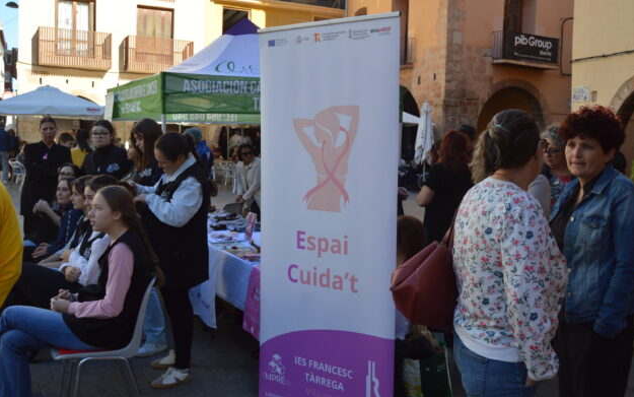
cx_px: 320
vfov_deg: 35.8
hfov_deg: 54.6
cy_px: 189
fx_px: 614
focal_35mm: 36
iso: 100
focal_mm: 23
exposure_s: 1/160
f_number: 6.3
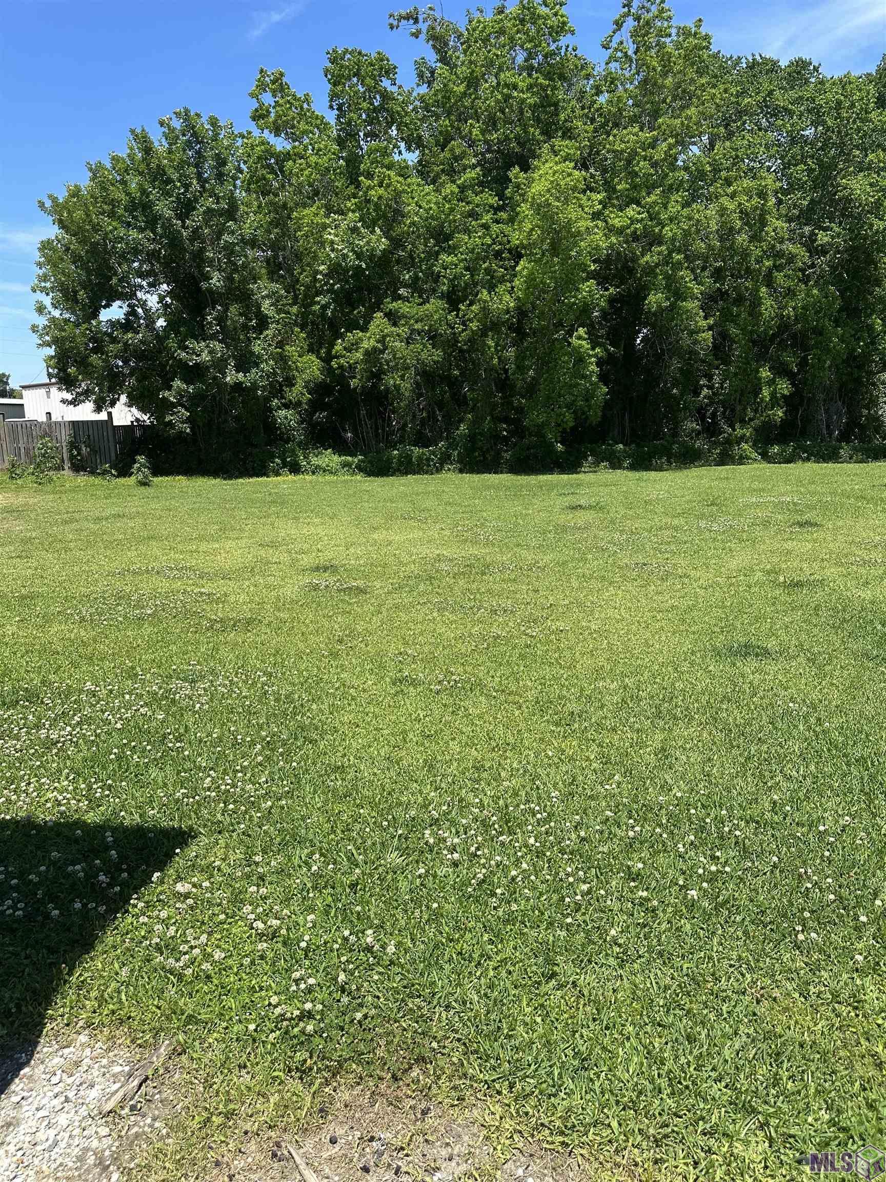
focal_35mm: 24
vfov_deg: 71.6
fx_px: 819
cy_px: 591
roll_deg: +0.1
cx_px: 443
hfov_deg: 56.8
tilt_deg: -9.8
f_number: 1.78
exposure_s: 1/2967
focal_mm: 6.86
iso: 80
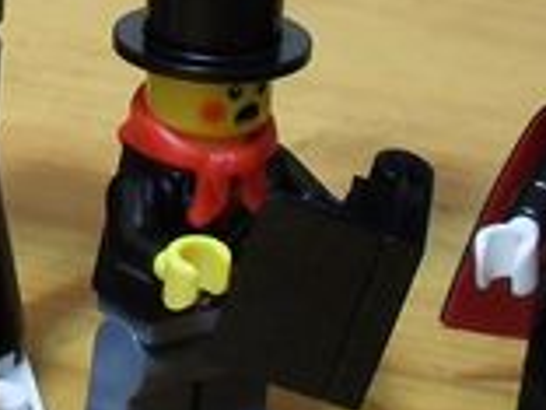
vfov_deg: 8.2
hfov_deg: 10.6
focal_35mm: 180
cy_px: 74
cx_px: -266
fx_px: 2839
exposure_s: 1/3
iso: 200
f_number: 2.8
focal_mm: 6.2
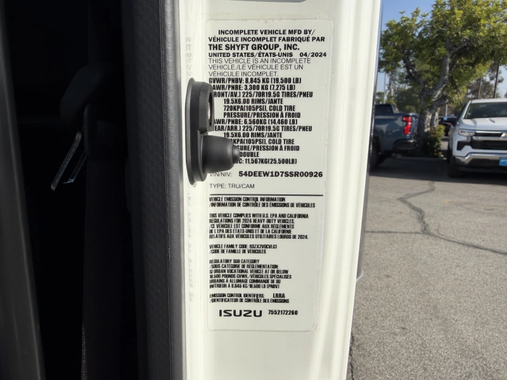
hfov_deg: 71.6
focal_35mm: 24
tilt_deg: -10.6
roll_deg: +1.7
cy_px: 190
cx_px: 254
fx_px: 352
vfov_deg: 56.8
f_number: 2.2
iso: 20
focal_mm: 2.22
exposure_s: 1/1072
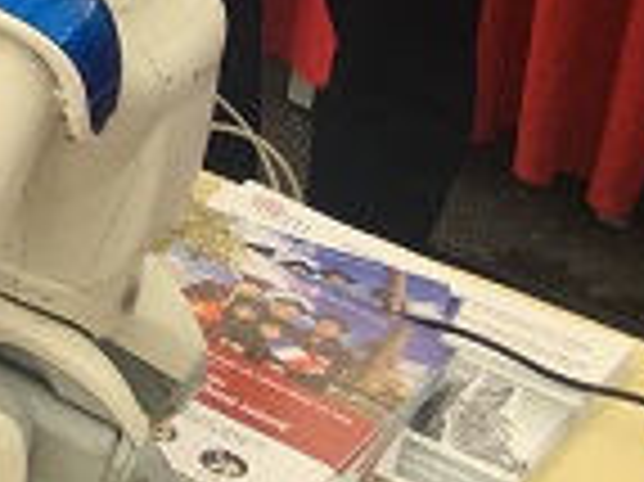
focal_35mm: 142
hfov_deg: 11.8
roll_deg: -2.2
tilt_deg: -15.6
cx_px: -811
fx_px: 2640
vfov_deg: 9.6
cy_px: -525
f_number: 2.2
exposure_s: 1/50
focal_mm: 4.15
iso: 25
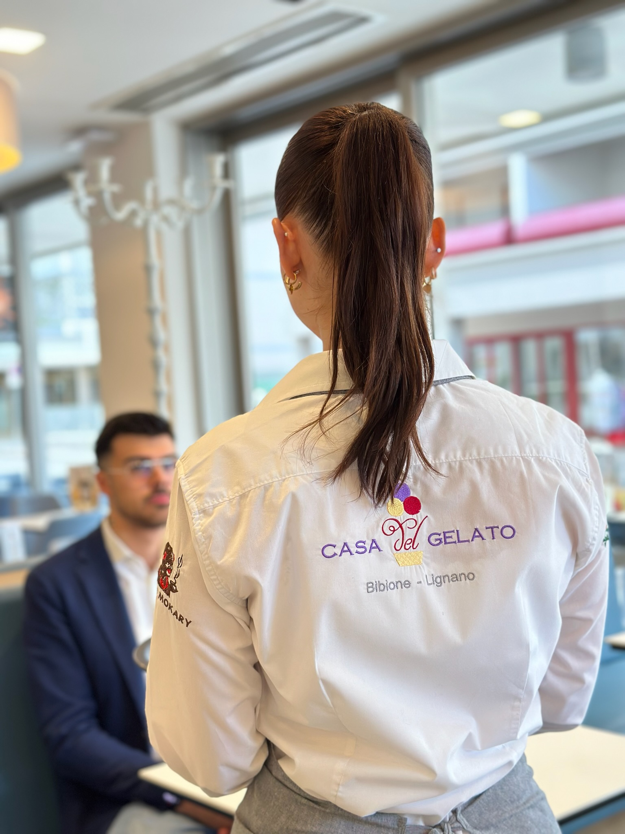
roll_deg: +3.3
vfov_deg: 39.7
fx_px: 1156
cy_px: 417
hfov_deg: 30.3
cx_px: 312
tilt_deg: -1.4
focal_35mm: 48
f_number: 1.78
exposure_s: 1/124
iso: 64
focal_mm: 6.86
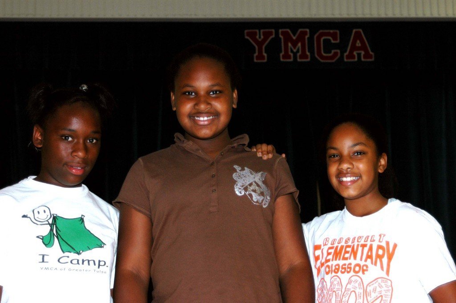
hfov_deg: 26.0
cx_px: 228
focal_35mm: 78
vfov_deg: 17.5
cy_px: 152
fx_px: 987
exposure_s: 1/60
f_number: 4.8
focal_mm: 52
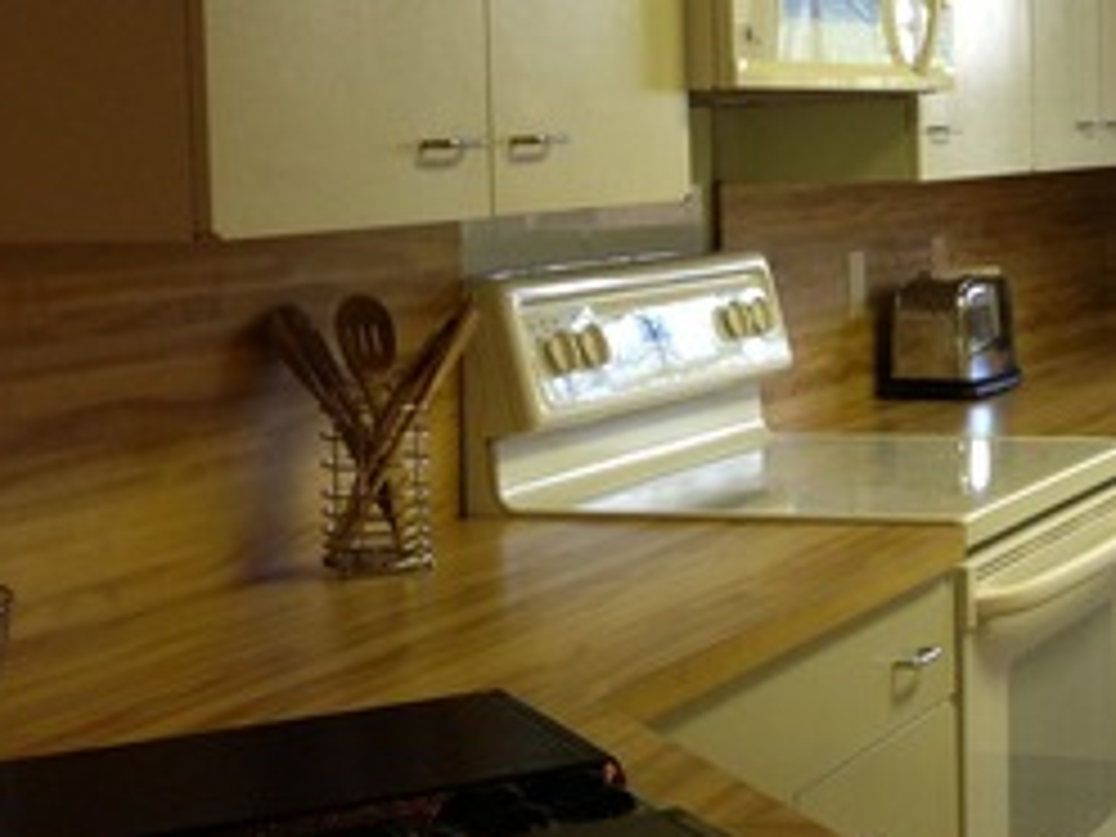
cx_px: 1323
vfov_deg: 17.3
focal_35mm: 85
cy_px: 252
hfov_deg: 21.5
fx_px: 2740
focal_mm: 4.13
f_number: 2.4
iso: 80
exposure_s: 1/20
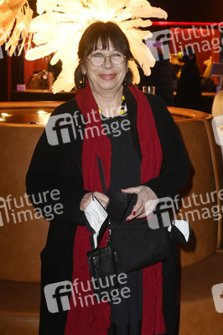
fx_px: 577
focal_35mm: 62
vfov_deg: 32.4
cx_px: 112
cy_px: 168
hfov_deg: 21.9
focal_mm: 62
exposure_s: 1/30
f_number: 6.3
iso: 1000
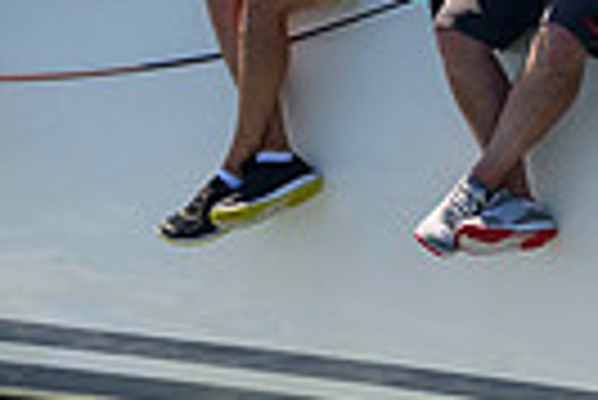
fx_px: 11990
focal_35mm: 721
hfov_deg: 2.9
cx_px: 427
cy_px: -258
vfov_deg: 1.9
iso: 250
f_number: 4.5
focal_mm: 165
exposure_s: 1/2500
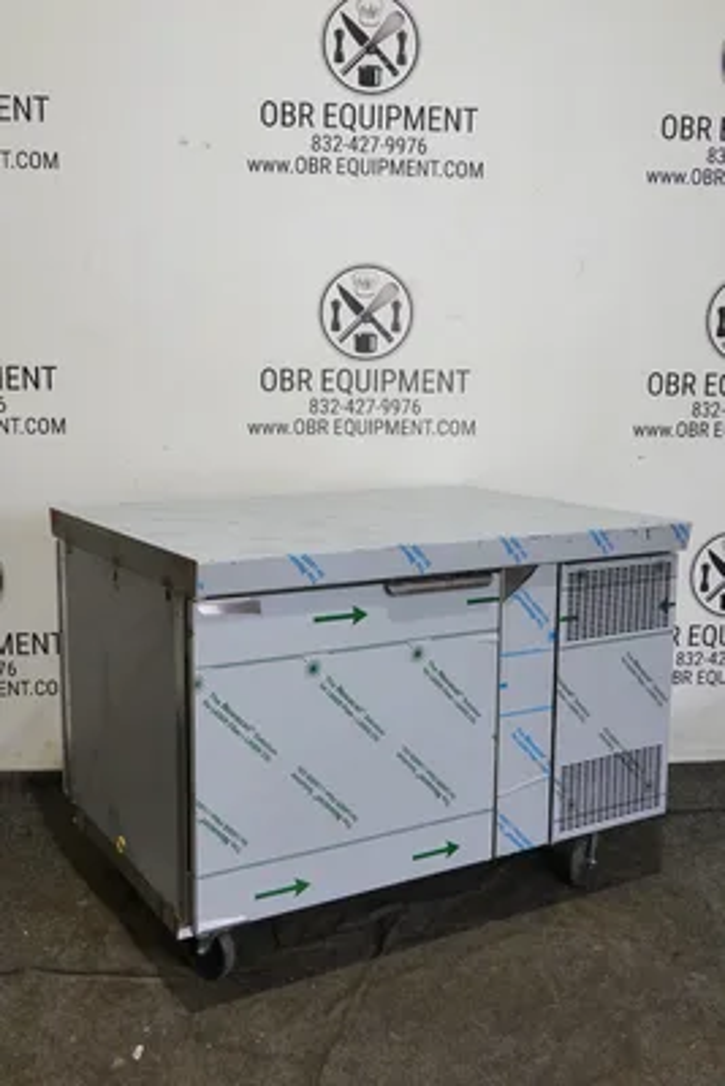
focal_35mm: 37
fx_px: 1117
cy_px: 543
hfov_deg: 36.0
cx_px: 362
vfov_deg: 51.9
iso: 1000
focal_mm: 13.84
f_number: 5.6
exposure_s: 1/40
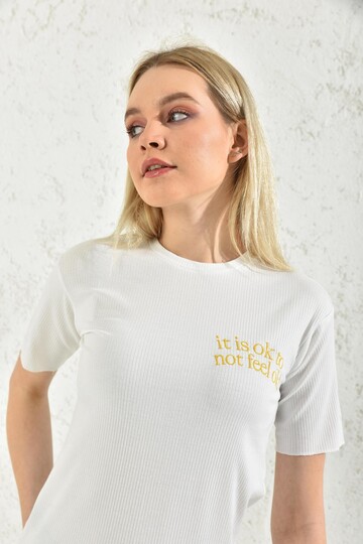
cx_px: 182
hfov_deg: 28.1
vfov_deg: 41.1
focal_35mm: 48
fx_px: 726
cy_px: 272
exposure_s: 1/160
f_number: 7.1
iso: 100
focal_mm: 48
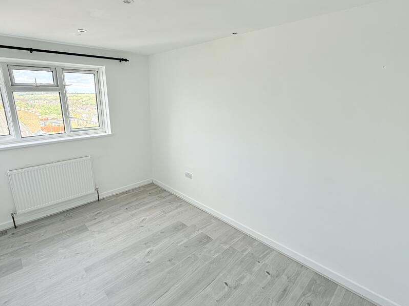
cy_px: 151
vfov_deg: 71.6
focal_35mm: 18
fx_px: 213
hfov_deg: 87.4
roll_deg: -0.2
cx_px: 180
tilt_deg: -15.8
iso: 64
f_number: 2.2
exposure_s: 1/133
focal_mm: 2.22
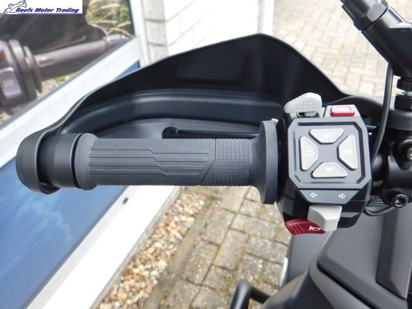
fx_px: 357
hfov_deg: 60.0
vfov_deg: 46.8
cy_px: 154
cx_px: 206
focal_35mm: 30
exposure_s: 1/100
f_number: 3.2
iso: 125
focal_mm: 5.3
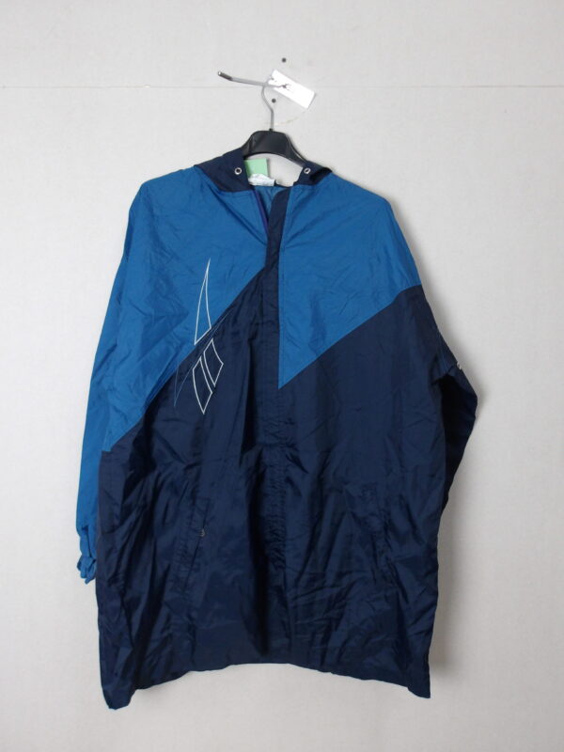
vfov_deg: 65.3
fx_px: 587
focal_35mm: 27
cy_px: 376
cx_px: 282
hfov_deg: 51.4
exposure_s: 1/60
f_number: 3
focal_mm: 4.9
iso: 398
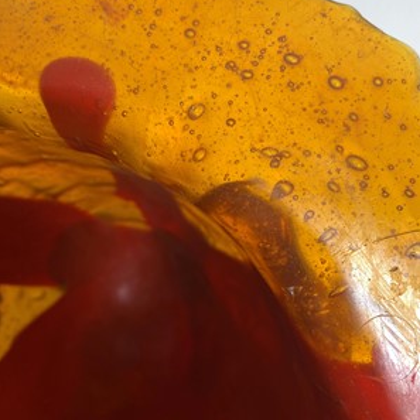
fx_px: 426
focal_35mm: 31
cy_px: 148
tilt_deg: -81.7
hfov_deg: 52.5
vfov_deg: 51.8
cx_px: 211
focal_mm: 4.25
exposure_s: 1/100
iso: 40
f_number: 1.8
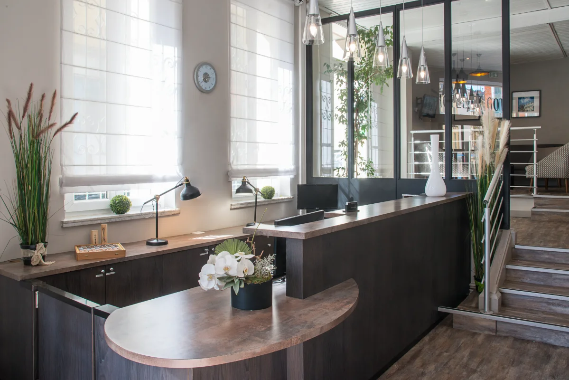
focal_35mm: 27
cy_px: 190
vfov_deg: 48.0
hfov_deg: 67.4
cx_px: 284
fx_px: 427
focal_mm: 27
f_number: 14
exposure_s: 1/10
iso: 500
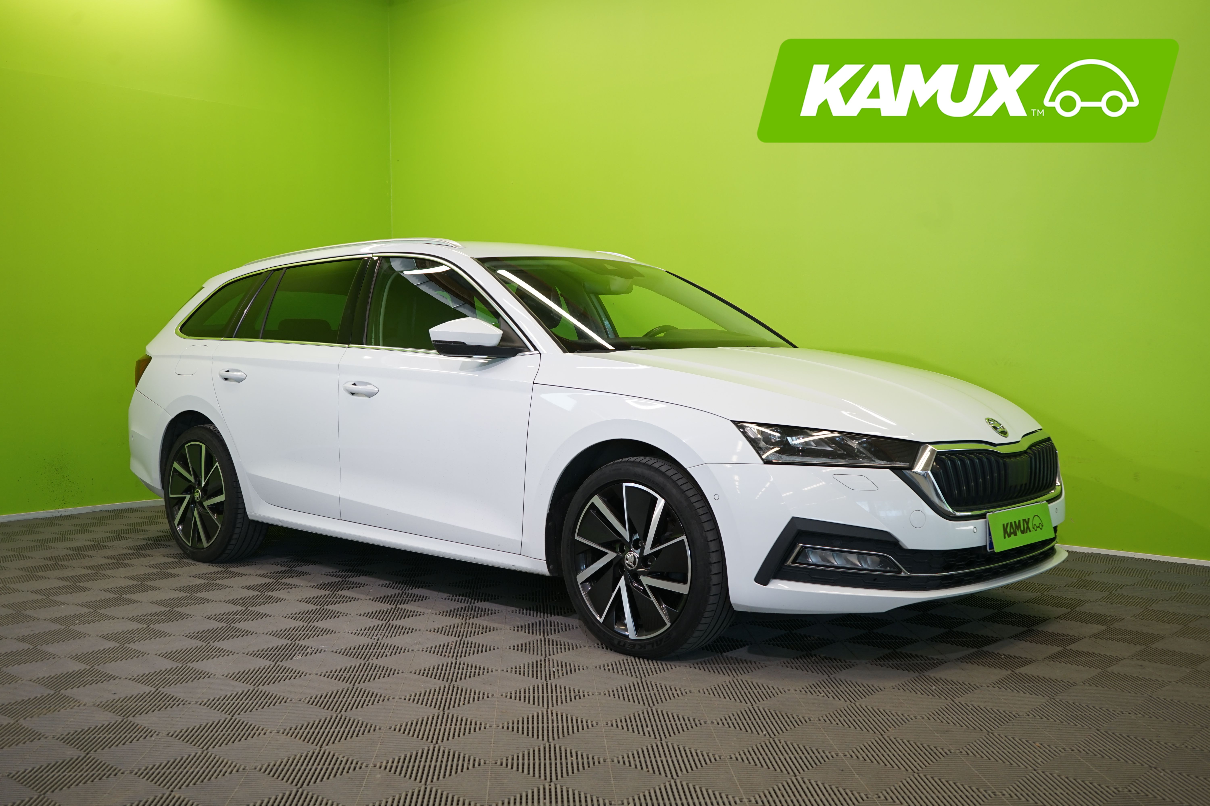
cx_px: 605
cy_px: 403
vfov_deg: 36.9
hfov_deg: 53.1
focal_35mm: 36
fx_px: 1210
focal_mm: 36
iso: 400
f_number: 6.3
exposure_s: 1/40
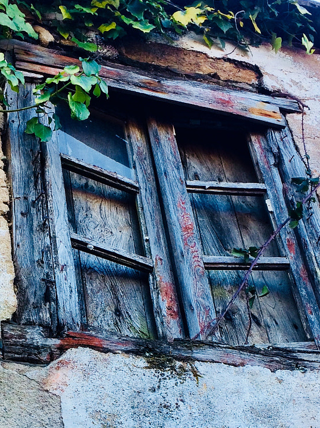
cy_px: 353
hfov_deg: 23.2
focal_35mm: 63
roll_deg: +8.7
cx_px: 106
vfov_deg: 29.9
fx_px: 777
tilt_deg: +34.2
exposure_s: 1/209
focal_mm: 4.15
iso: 32
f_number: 2.2
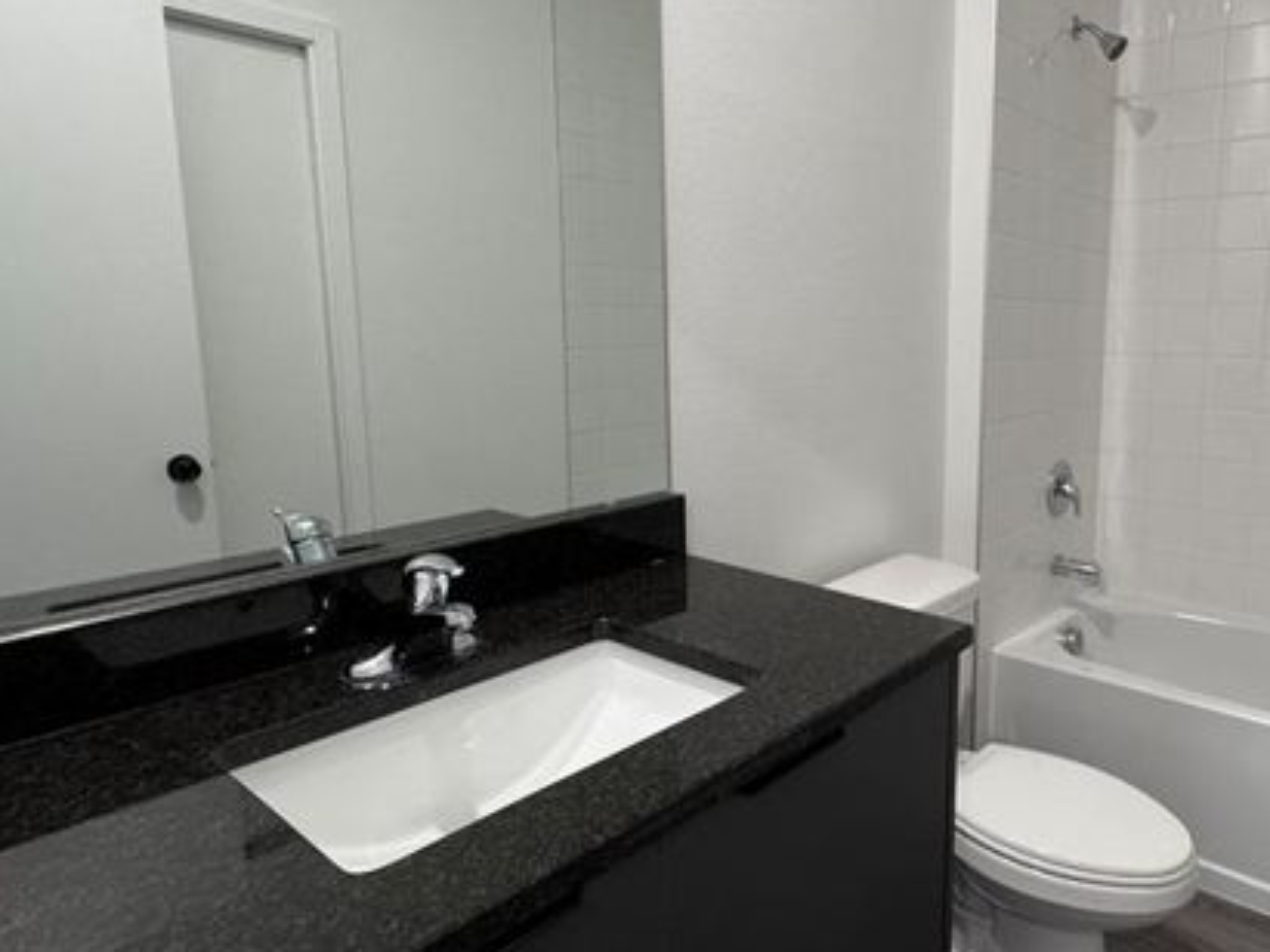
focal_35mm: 24
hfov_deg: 69.8
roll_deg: -0.1
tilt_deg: -9.5
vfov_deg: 56.7
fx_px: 880
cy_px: 439
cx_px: 833
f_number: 2.2
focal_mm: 2.22
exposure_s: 1/60
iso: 200
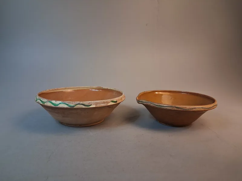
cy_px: 90
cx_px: 121
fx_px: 189
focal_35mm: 27
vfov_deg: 51.4
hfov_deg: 65.3
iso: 250
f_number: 1.8
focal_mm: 4
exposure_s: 1/50
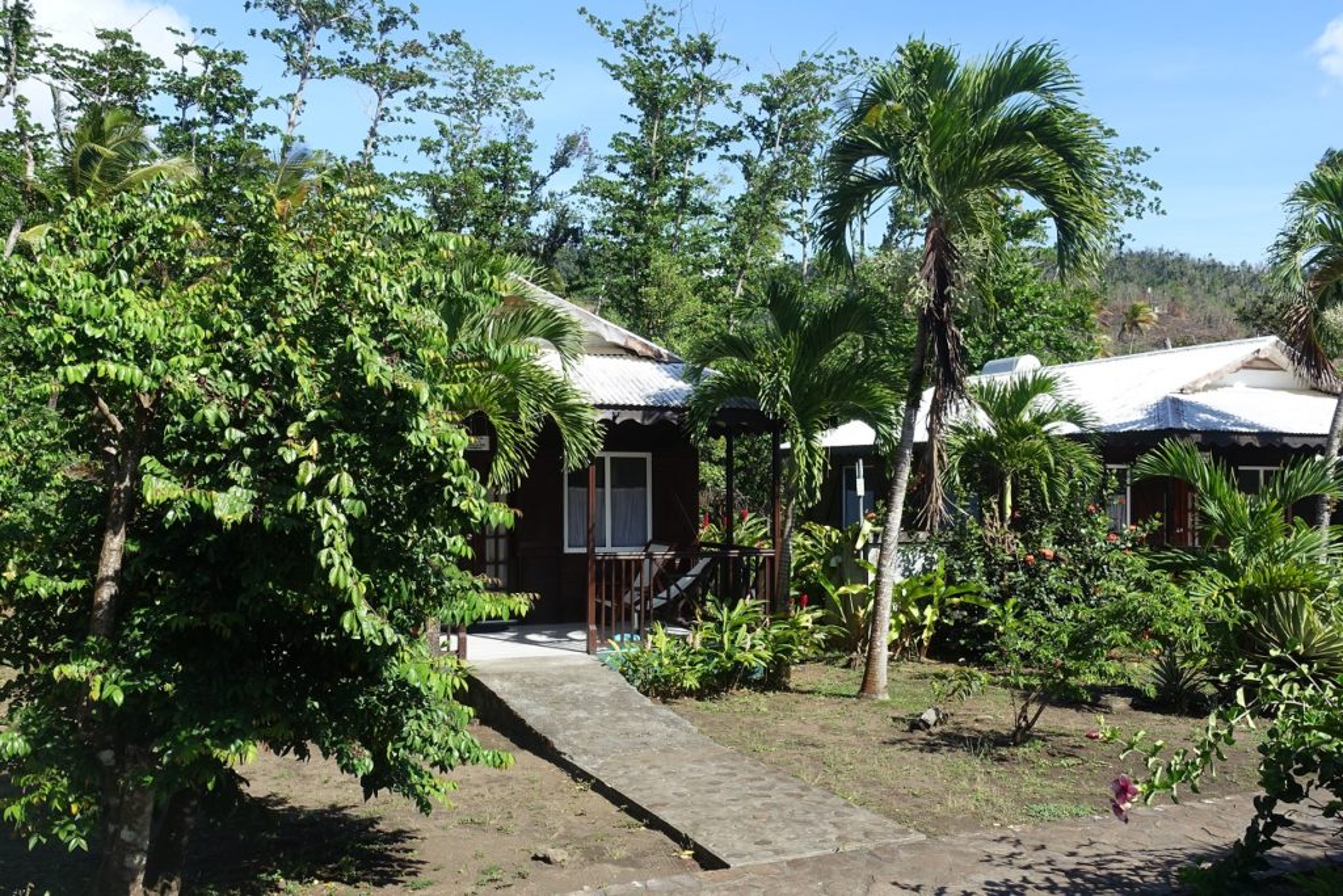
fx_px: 1157
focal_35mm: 31
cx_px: 672
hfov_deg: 60.3
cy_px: 448
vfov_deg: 42.3
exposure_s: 1/320
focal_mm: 11.45
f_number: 5.6
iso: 125
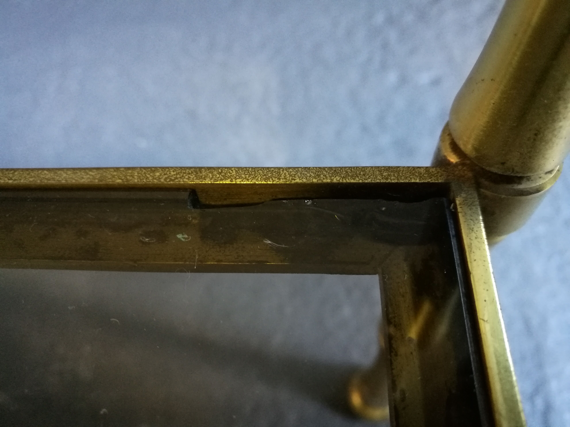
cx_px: 285
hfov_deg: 65.3
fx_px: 445
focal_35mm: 27
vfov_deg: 51.4
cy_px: 214
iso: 800
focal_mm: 4.5
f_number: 2.2
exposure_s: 1/16.7
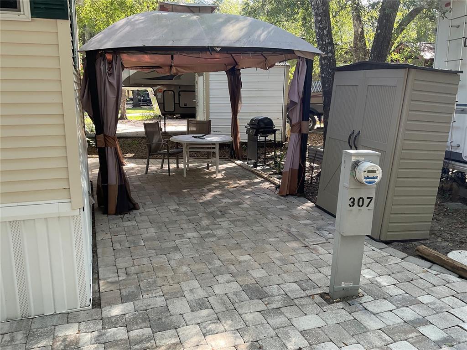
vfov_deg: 48.2
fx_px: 391
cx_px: 234
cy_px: 175
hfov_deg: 61.7
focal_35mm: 29
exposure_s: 1/122
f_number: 1.8
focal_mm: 3
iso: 25
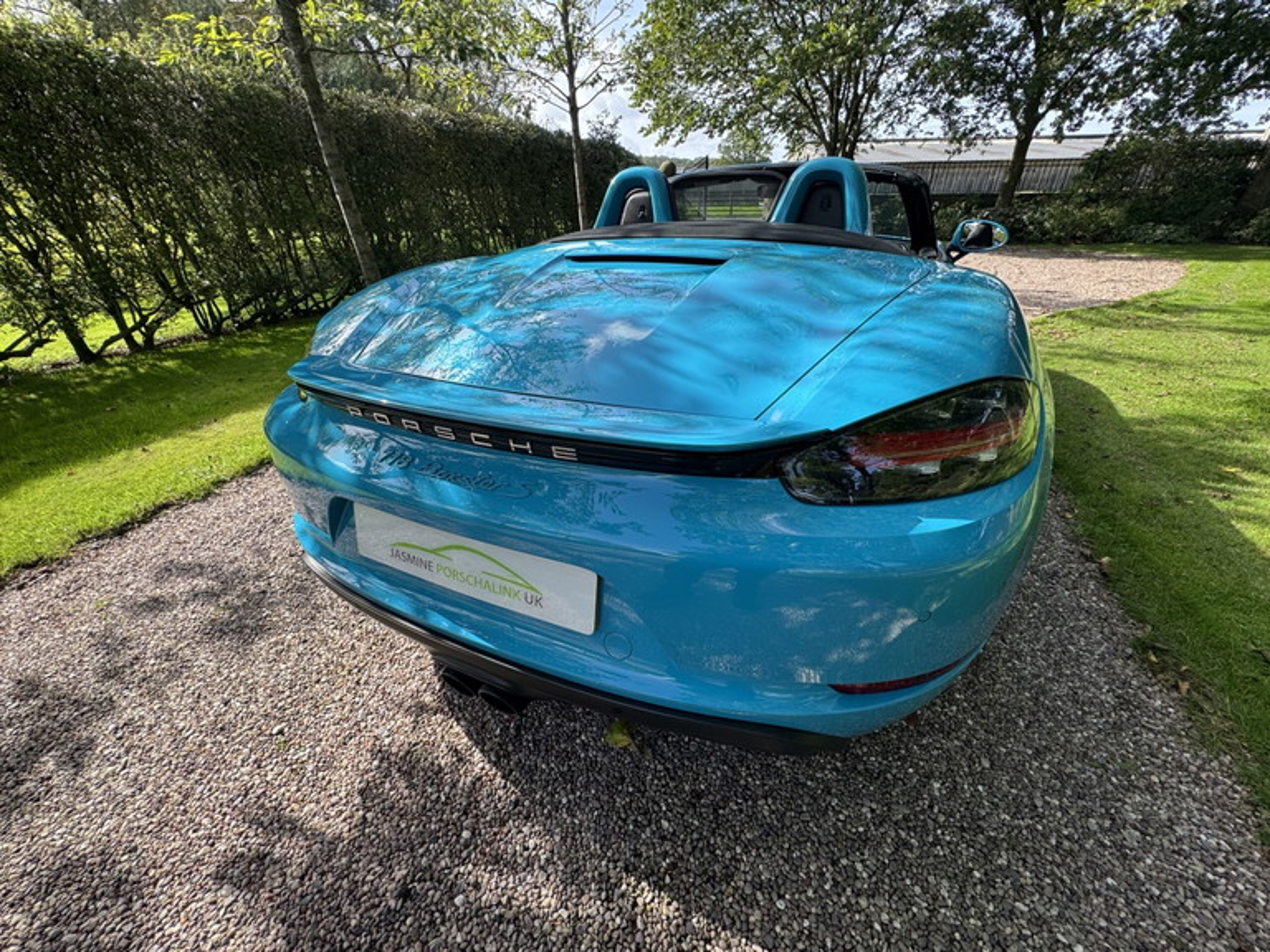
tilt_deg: -29.1
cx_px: 635
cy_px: 476
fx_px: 514
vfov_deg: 85.7
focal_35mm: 14
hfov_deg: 102.1
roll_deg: +3.3
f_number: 2.2
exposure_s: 1/443
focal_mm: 2.22
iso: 40
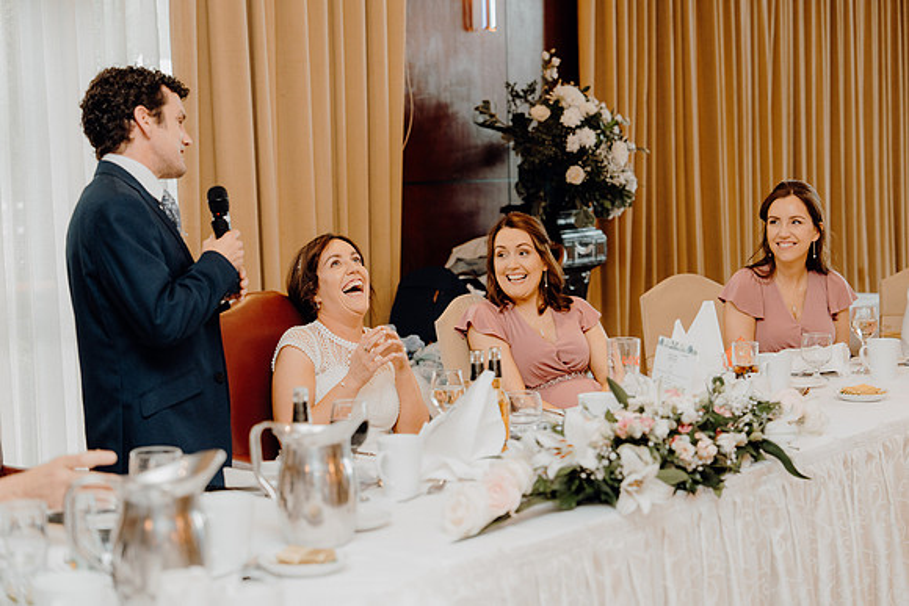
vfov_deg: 20.0
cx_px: 454
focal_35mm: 68
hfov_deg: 29.6
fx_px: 1717
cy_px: 303
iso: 1250
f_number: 2.8
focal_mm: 68
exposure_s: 1/200
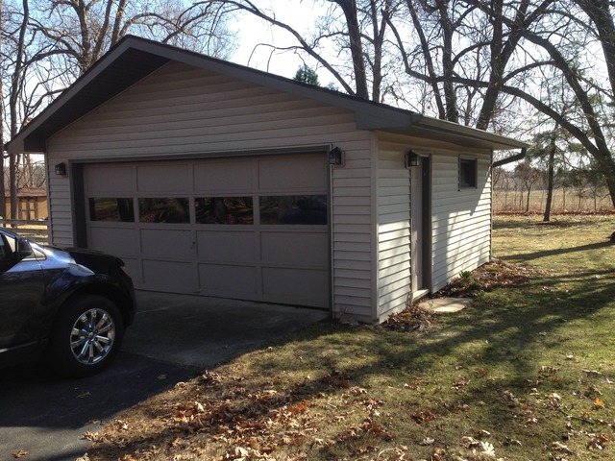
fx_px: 586
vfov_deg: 42.9
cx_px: 308
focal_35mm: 33
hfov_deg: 55.4
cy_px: 230
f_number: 2.4
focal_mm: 4.12
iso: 50
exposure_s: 1/480
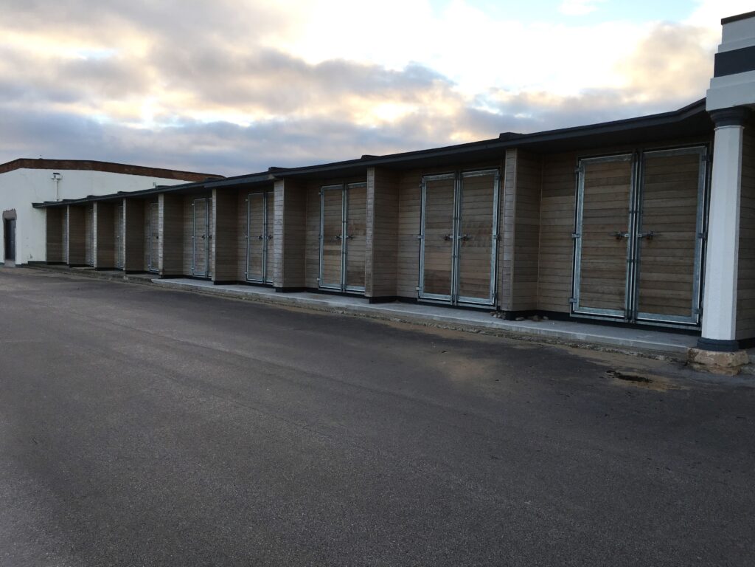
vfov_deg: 48.2
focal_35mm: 29
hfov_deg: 61.7
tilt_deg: -1.6
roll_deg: -1.4
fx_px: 633
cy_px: 284
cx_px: 378
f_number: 2.2
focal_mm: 4.15
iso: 25
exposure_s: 1/390
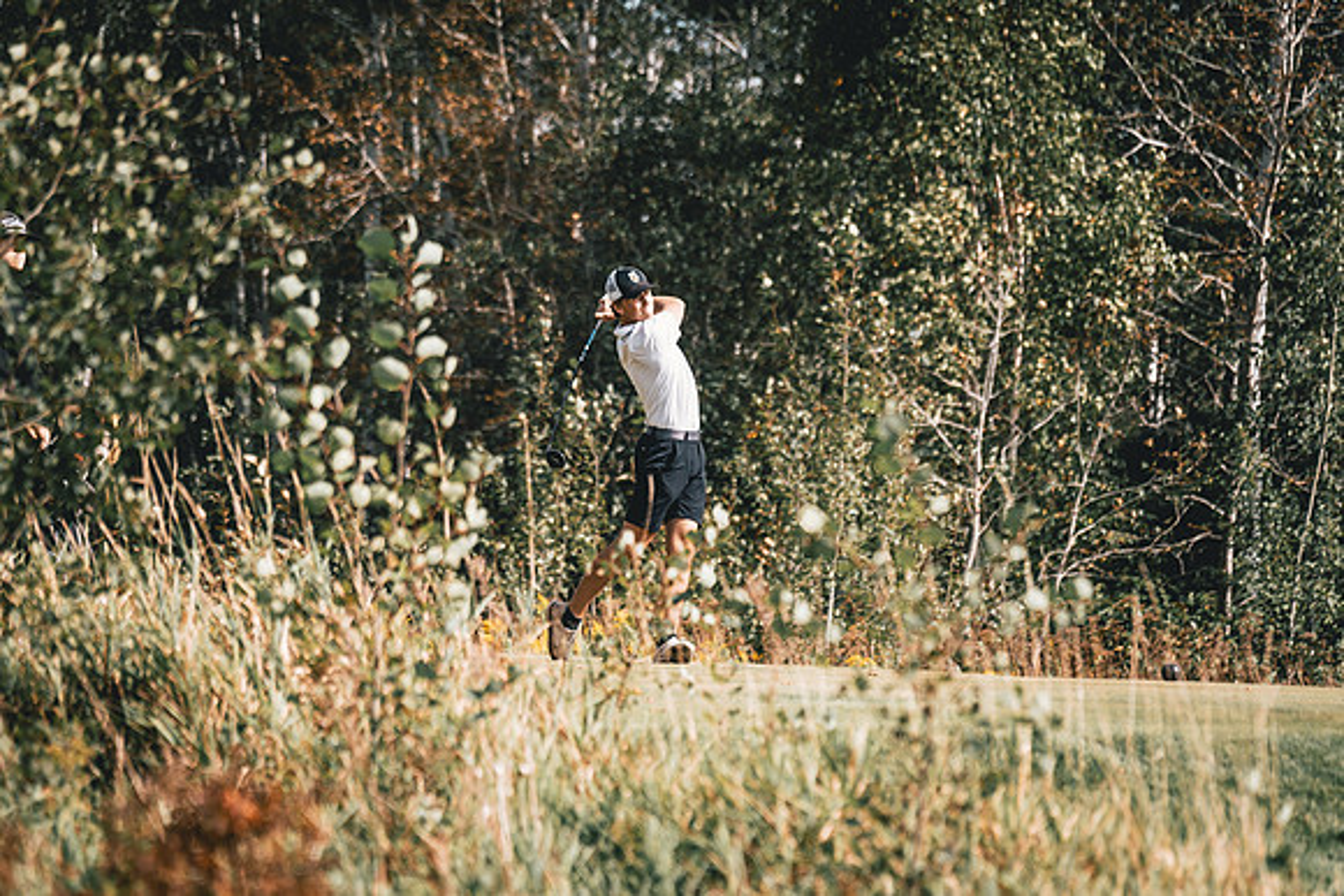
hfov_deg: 10.1
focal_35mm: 203
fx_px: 7588
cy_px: 404
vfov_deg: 6.8
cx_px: 658
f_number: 2.8
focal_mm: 150
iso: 100
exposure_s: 1/2000
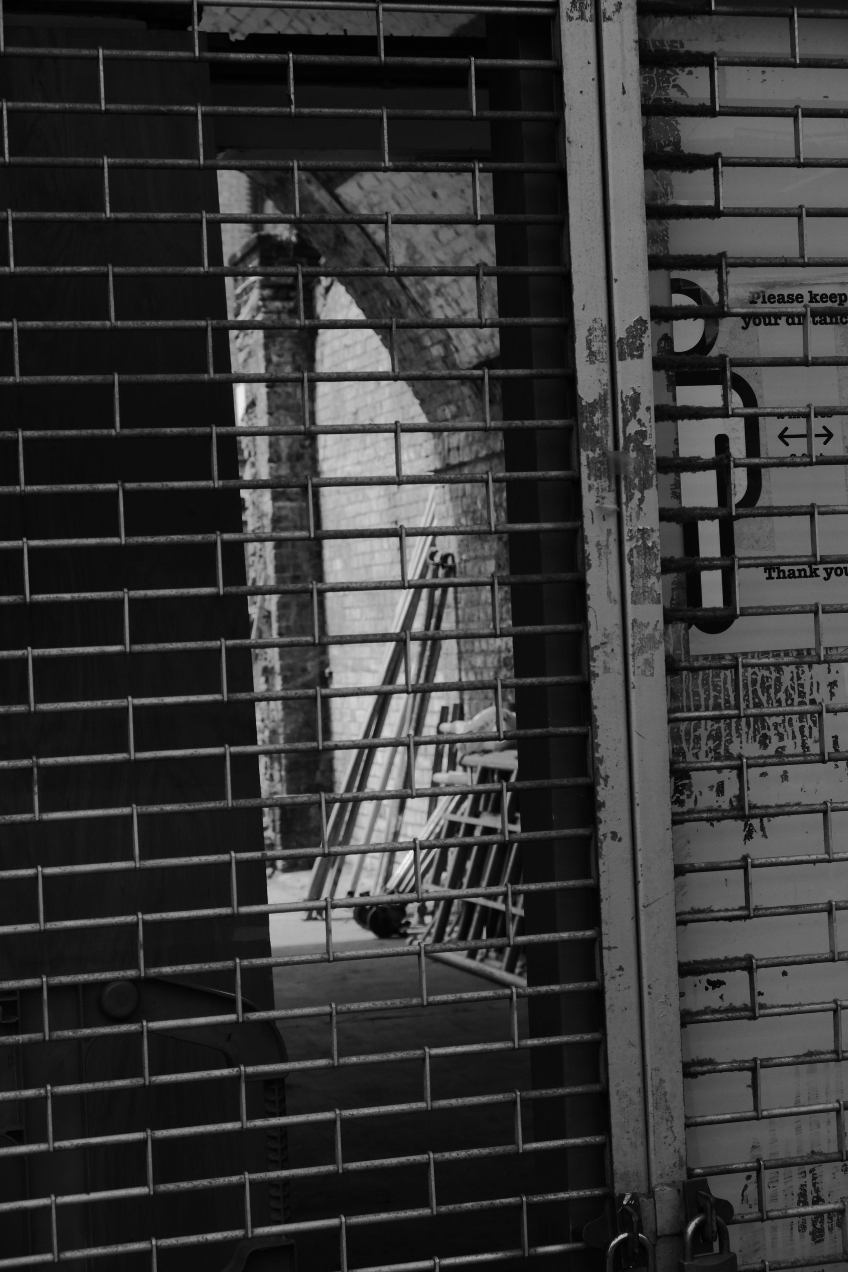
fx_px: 2261
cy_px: 636
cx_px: 424
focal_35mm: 64
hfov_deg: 21.2
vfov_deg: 31.4
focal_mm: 42.5
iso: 800
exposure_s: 1/1000
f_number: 7.1
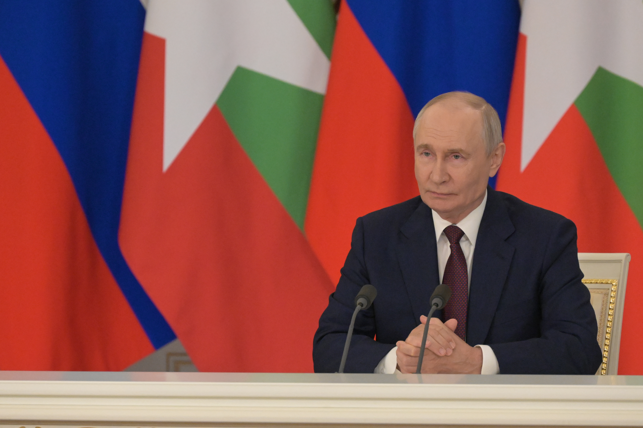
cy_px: 214
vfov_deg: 4.6
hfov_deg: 6.9
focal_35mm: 300
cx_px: 322
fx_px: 5355
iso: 6400
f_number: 6.3
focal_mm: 200
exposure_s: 1/200
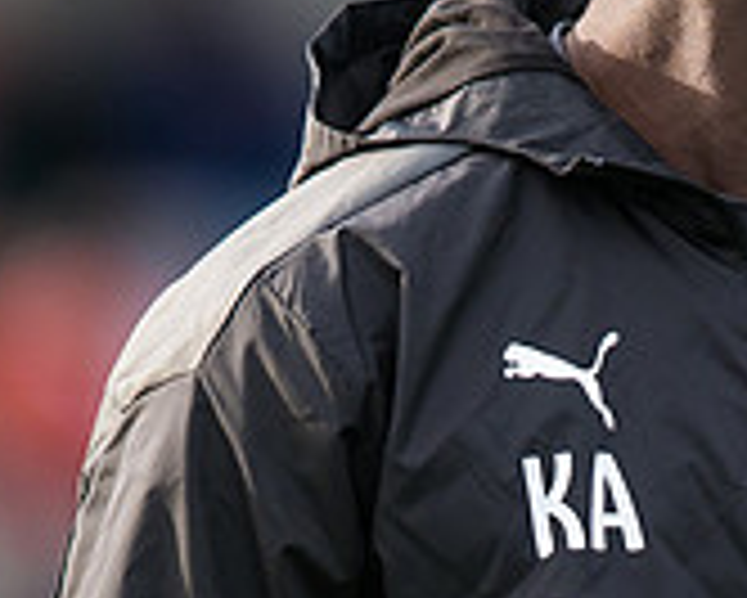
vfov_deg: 0.9
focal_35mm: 1701
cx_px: 701
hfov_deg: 1.1
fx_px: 37628
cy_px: 179
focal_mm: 400
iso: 800
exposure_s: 1/3200
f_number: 2.8
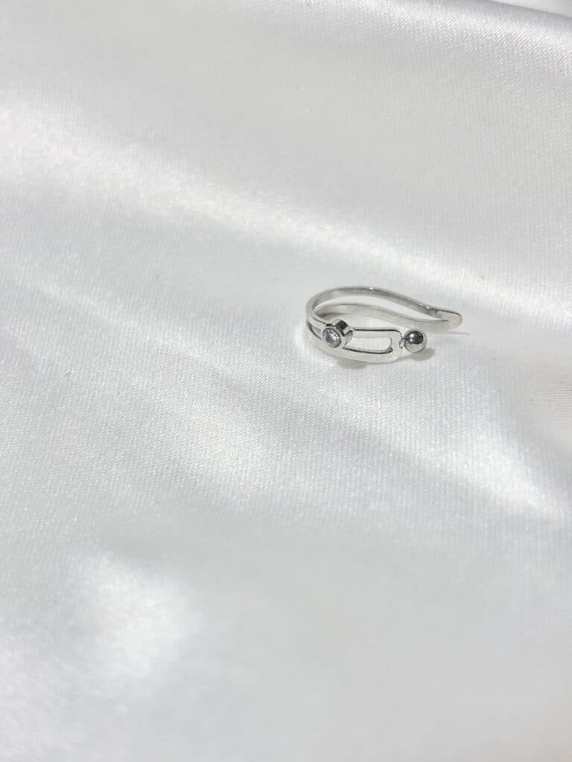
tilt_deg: -44.0
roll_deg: +8.1
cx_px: 286
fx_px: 1146
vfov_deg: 36.8
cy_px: 381
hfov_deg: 28.0
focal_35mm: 52
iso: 32
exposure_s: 1/406
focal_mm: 5.96
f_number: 1.6
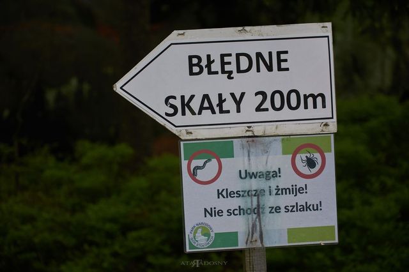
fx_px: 1788
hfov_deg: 13.0
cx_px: 204
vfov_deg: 8.7
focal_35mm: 158
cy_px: 136
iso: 250
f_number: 5.6
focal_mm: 105
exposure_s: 1/200
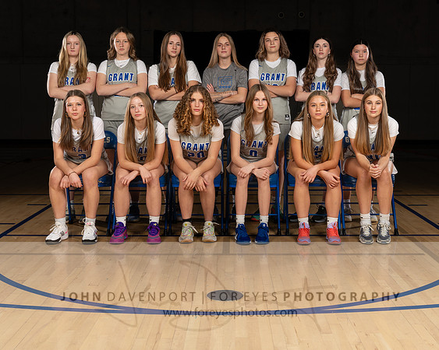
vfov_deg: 30.3
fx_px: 646
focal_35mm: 50
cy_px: 147
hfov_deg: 37.5
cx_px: 236
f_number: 8
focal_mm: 38
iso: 64
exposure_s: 1/200
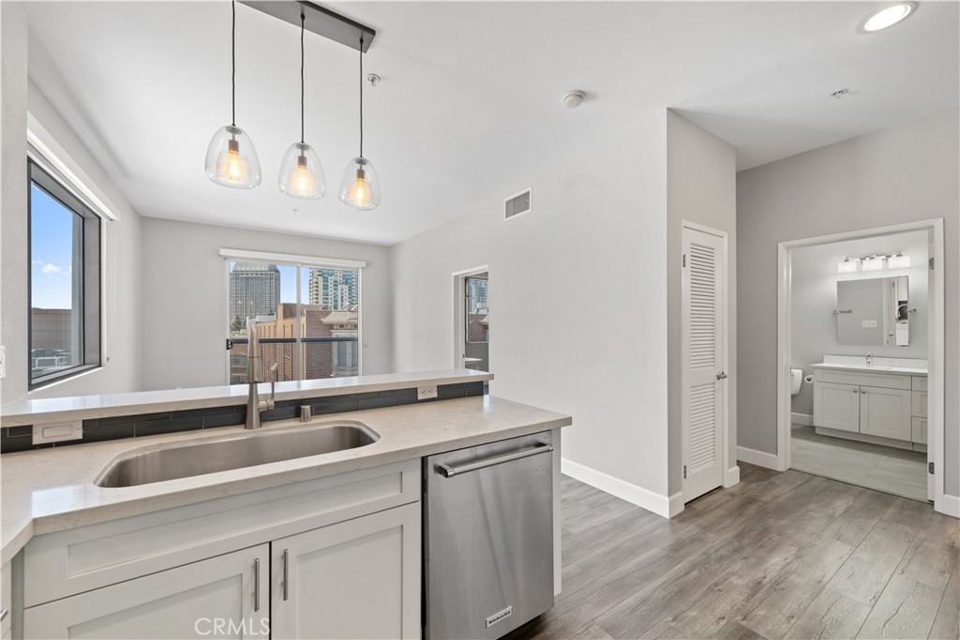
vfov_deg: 85.4
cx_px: 480
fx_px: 347
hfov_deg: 108.3
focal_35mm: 13
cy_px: 320
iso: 100
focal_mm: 13
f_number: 8
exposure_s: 1/2
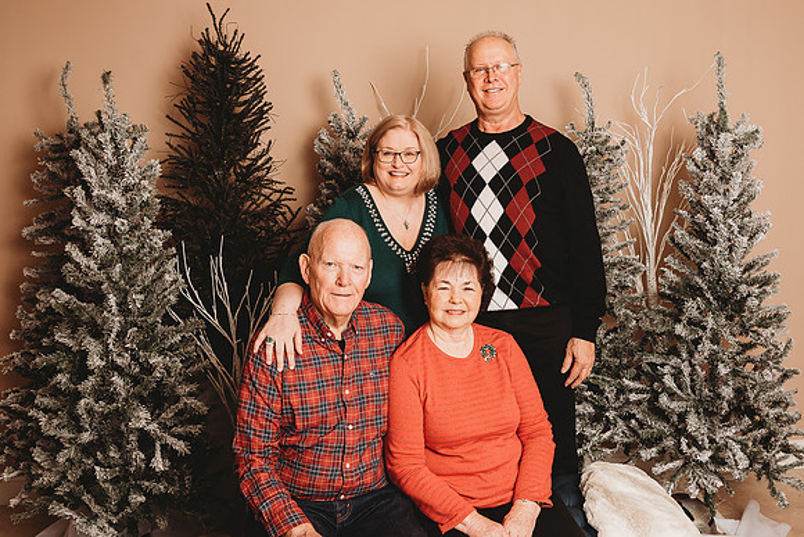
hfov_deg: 48.9
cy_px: 207
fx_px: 884
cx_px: 431
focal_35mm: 40
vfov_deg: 33.6
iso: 100
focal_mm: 28
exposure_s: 1/160
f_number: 4
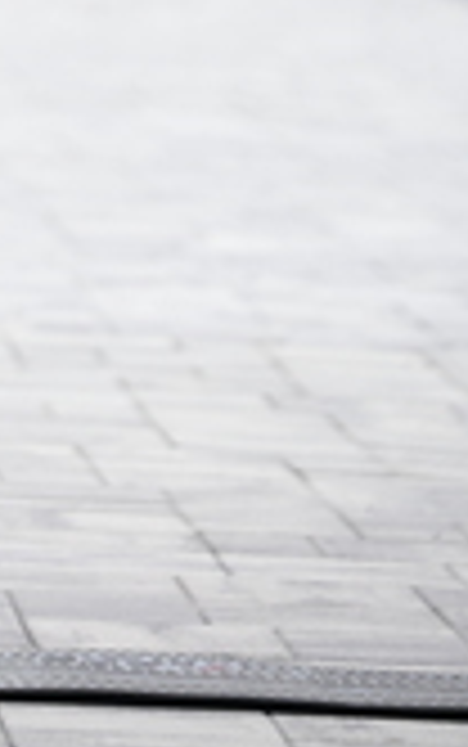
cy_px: -472
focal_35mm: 421
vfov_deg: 4.9
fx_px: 8577
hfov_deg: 3.1
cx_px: -250
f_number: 2.8
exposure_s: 1/1600
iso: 640
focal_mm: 125
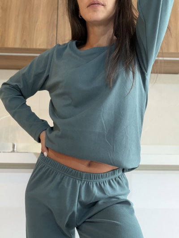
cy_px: 119
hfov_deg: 46.8
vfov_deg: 60.0
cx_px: 90
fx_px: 207
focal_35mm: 30
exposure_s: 1/50
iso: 320
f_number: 1.9
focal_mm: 2.71
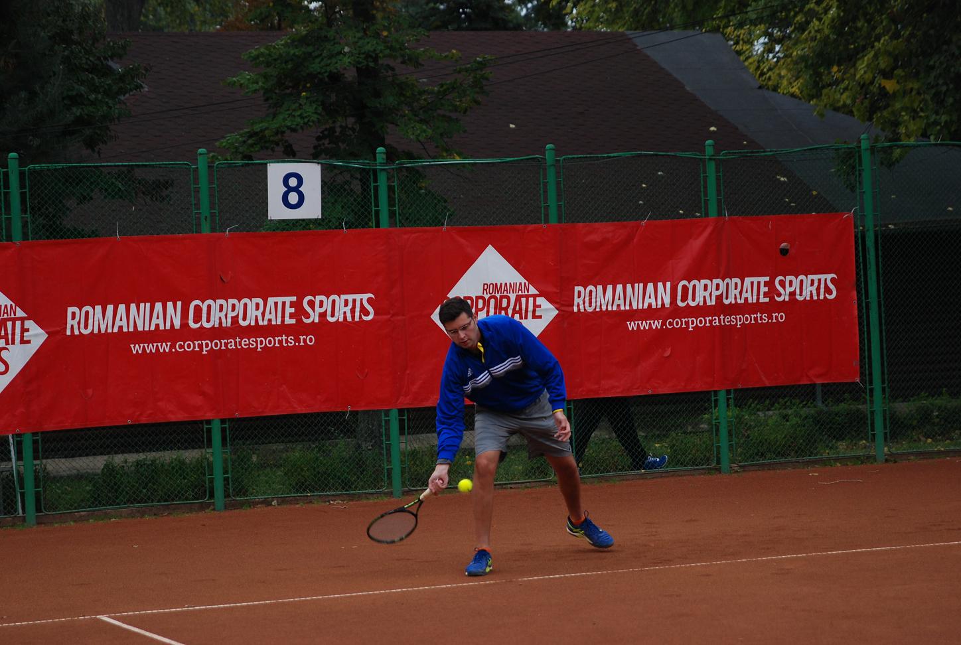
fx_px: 2809
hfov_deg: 19.4
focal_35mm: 105
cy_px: 322
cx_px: 480
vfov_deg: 13.1
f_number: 2.8
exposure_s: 1/320
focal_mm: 70
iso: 250
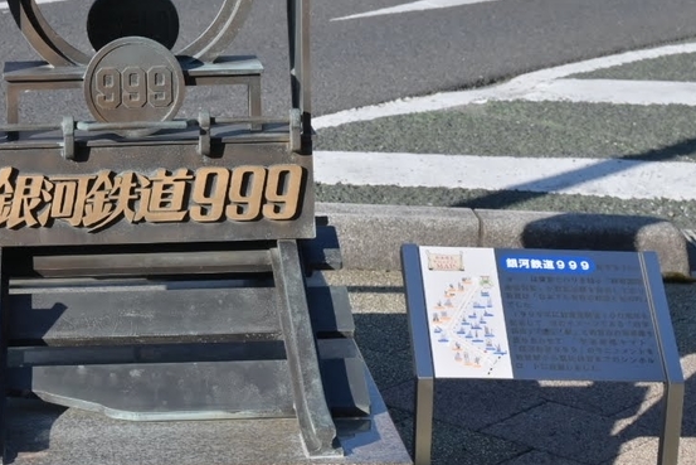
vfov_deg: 13.3
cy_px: 171
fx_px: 1983
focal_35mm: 103
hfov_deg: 19.7
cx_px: 118
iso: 125
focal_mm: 31.5
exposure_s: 1/1600
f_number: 5
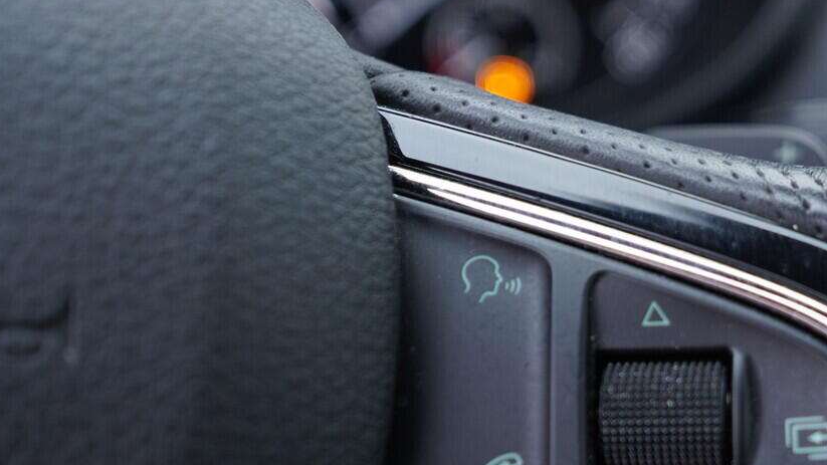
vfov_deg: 18.0
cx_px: 651
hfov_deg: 31.2
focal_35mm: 66
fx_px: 1447
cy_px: 393
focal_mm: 24
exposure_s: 1/40
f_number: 2.8
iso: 200
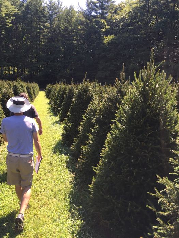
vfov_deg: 61.7
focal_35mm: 29
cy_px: 119
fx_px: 200
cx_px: 90
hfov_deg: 48.2
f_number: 2.2
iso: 32
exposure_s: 1/370
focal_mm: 4.15
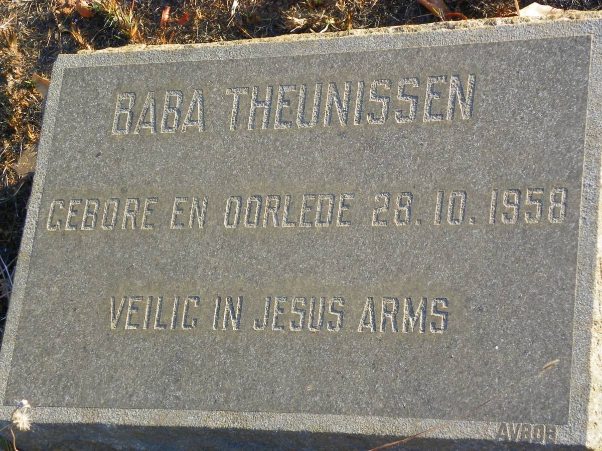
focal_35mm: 85
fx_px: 1478
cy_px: 226
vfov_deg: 17.4
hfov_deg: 23.0
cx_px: 301
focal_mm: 15.1
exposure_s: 1/80
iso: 64
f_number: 4
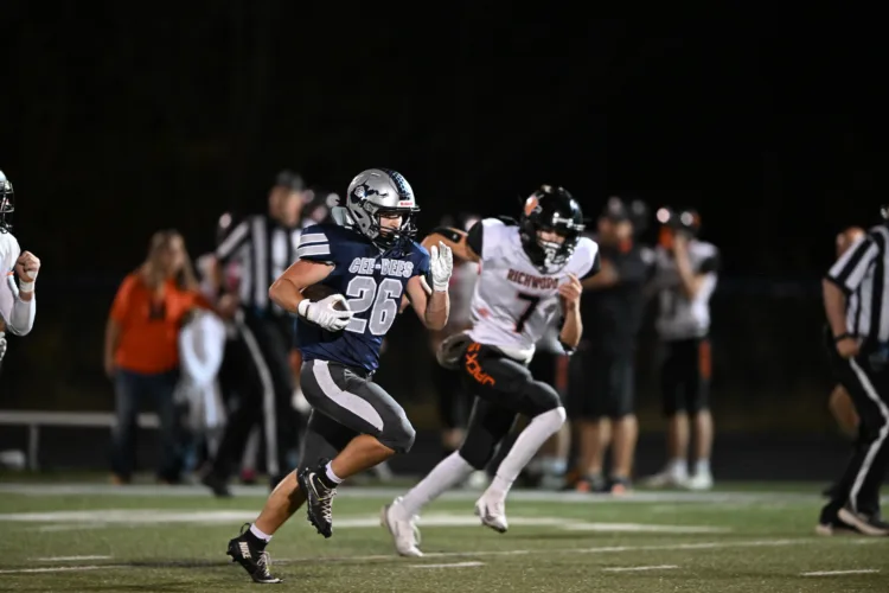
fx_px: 9877
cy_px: 296
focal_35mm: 400
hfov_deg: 5.2
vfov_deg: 3.4
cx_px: 444
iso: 8000
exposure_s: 1/1000
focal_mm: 400
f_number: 2.8
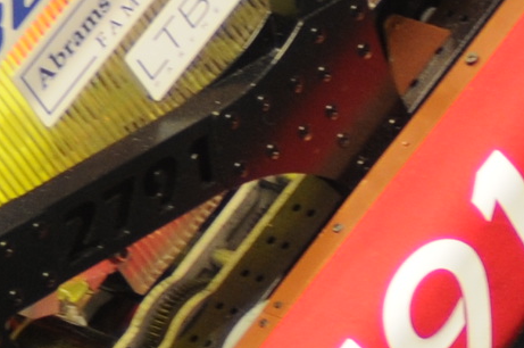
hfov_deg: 2.5
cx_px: -186
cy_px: -97
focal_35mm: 838
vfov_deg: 1.6
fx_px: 12180
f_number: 2.8
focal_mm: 80
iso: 280
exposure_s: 1/200
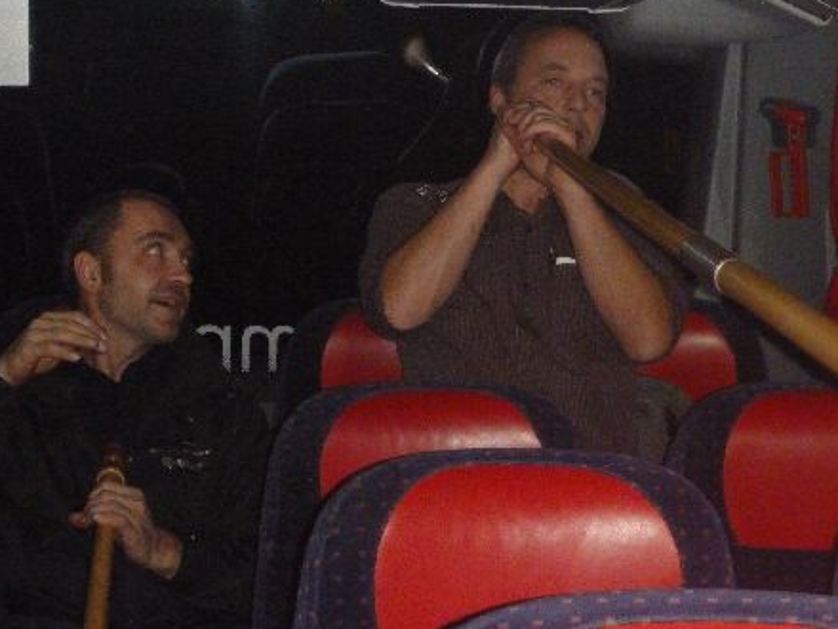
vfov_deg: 16.4
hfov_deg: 21.8
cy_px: 265
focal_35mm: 90
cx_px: 411
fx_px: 2179
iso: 800
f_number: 5.3
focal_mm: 11.7
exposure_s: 1/160
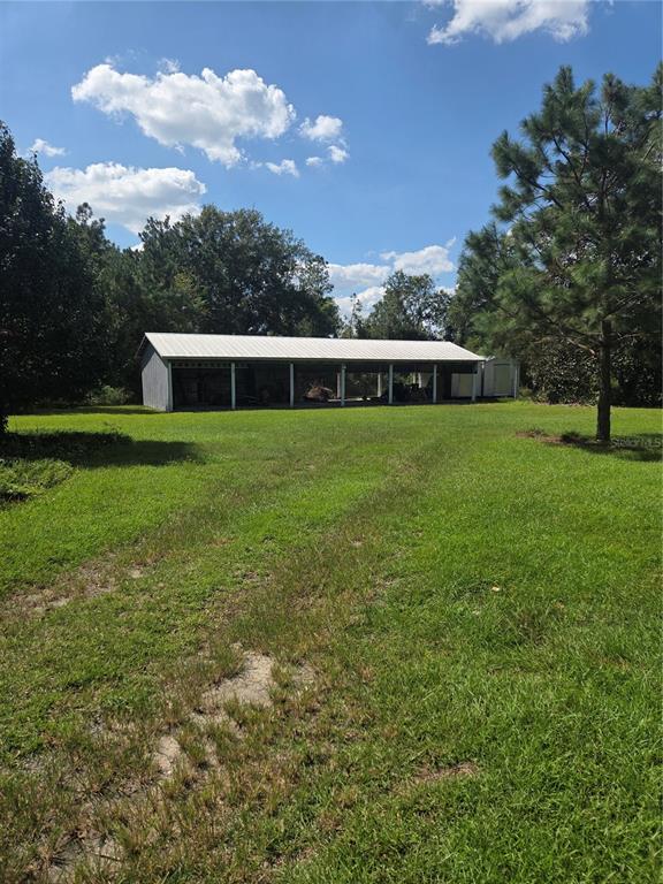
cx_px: 332
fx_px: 587
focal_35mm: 23
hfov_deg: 58.9
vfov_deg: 73.9
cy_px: 442
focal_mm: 5.4
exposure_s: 1/7075
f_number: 1.8
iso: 80
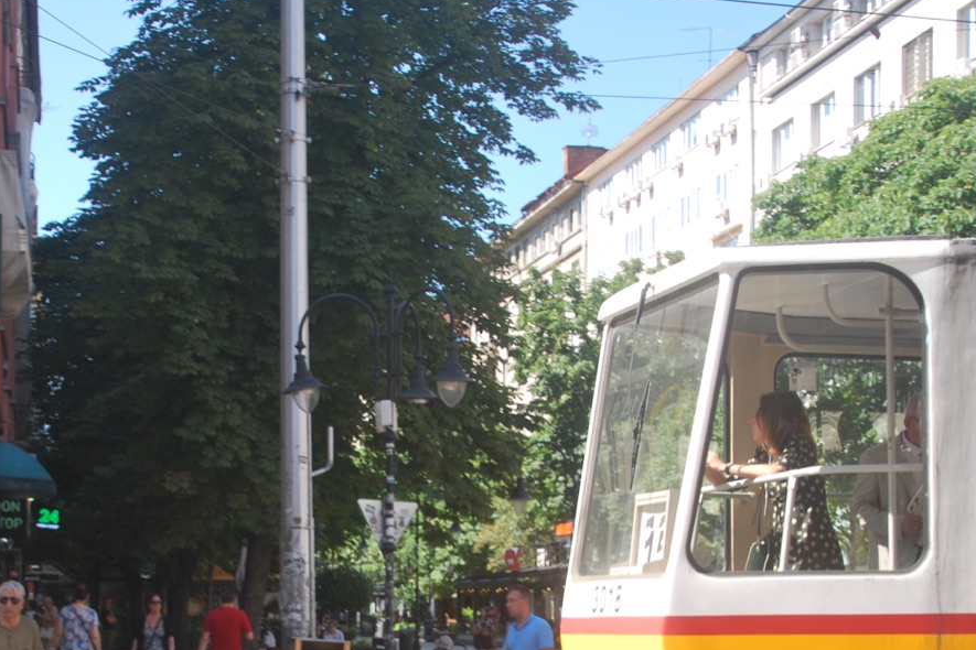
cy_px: 575
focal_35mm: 68
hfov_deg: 29.6
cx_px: 385
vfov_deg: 19.7
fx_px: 1841
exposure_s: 1/160
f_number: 6.3
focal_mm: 25
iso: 100
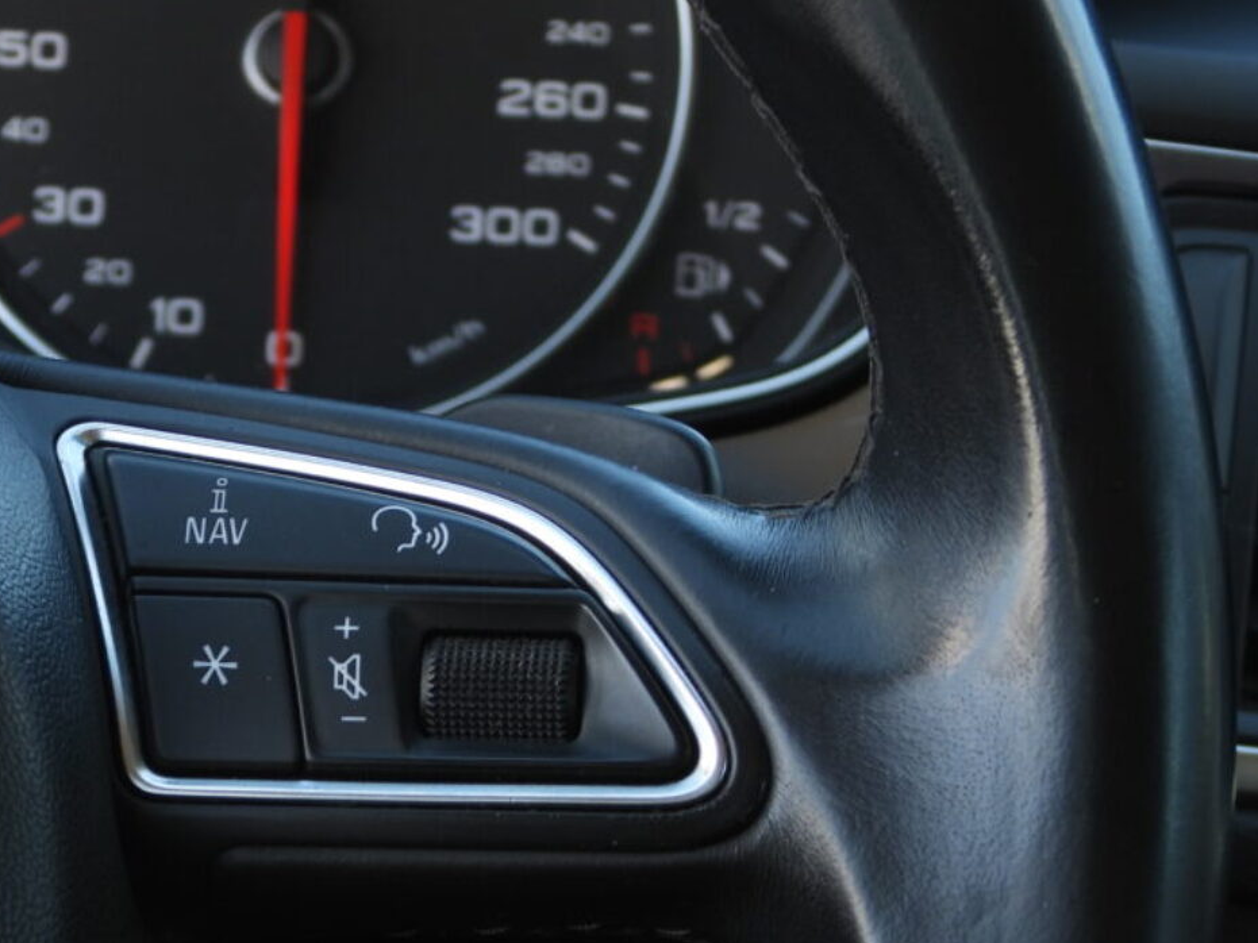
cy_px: 758
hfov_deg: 11.8
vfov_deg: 8.9
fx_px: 6068
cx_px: 230
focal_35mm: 167
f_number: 3.5
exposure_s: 1/60
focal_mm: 17.5
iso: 100
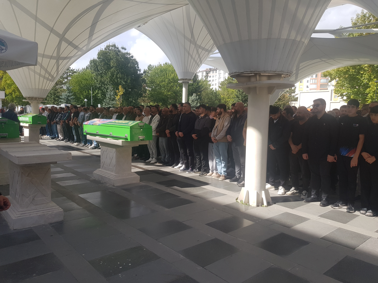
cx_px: 189
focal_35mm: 26
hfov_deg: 67.3
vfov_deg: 53.1
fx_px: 284
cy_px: 142
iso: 40
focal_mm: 4.3
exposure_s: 1/1052
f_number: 1.7
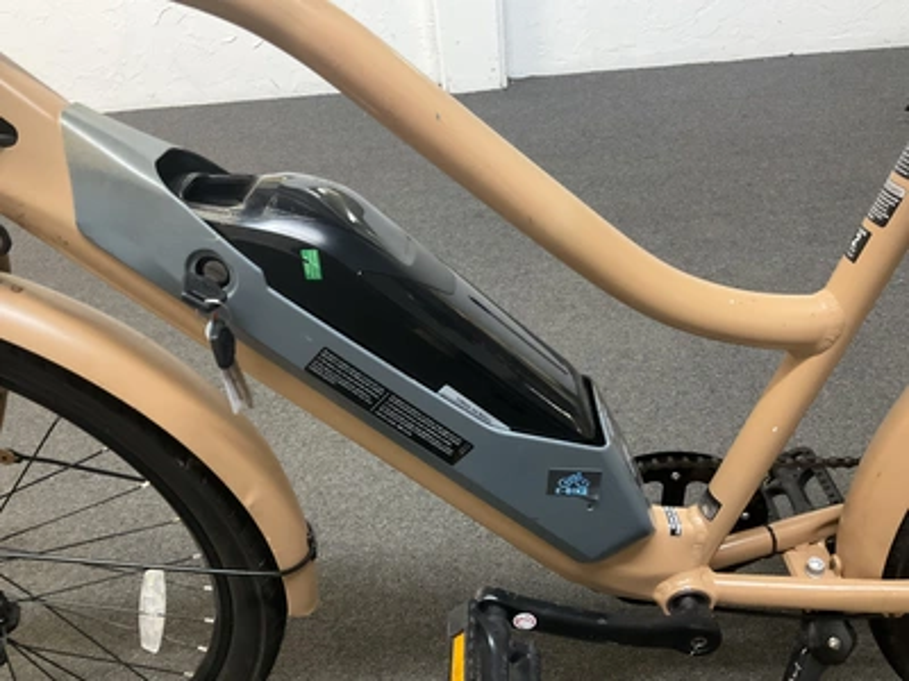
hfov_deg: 61.7
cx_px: 454
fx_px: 762
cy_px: 340
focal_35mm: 29
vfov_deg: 48.2
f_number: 1.8
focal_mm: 3
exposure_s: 1/30
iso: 320
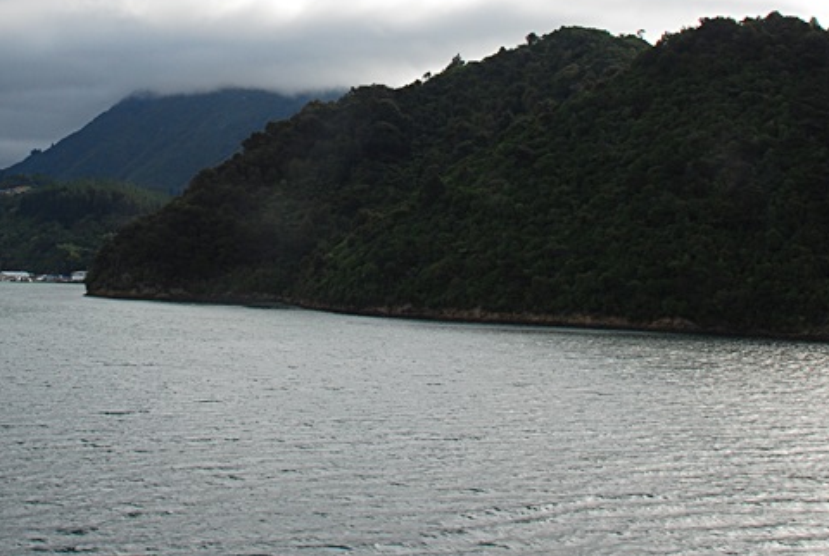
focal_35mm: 55
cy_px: 105
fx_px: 1269
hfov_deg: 35.5
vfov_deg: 24.3
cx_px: 218
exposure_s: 1/60
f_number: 25
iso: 140
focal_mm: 22
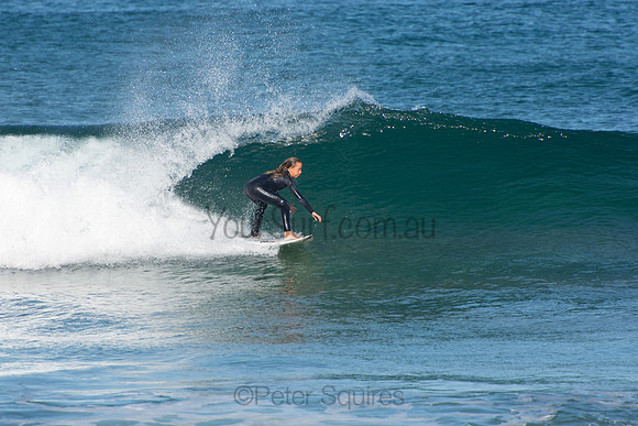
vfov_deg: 2.3
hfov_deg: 3.4
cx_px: 319
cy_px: 213
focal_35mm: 600
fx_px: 10635
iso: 250
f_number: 5.6
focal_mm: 400
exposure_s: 1/1250
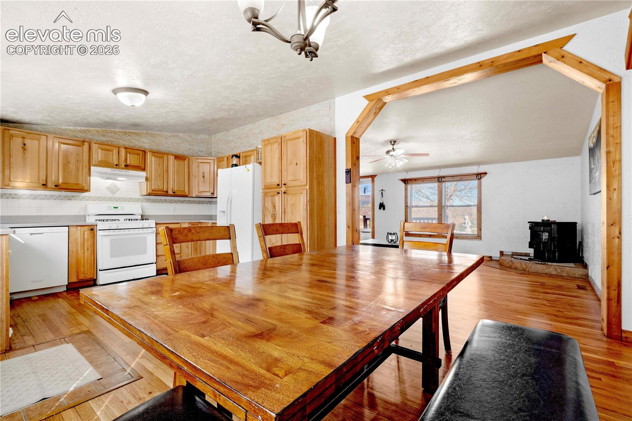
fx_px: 281
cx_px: 316
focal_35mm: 16
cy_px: 210
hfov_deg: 96.8
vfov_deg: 73.7
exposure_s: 1/5
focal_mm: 16
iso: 640
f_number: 14
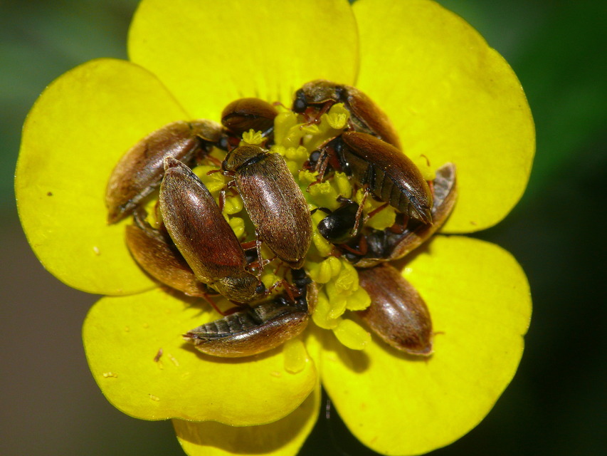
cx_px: 304
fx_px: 7366
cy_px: 228
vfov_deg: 3.5
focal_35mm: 420
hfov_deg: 4.7
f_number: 11
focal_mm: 88.8
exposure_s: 1/250
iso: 200
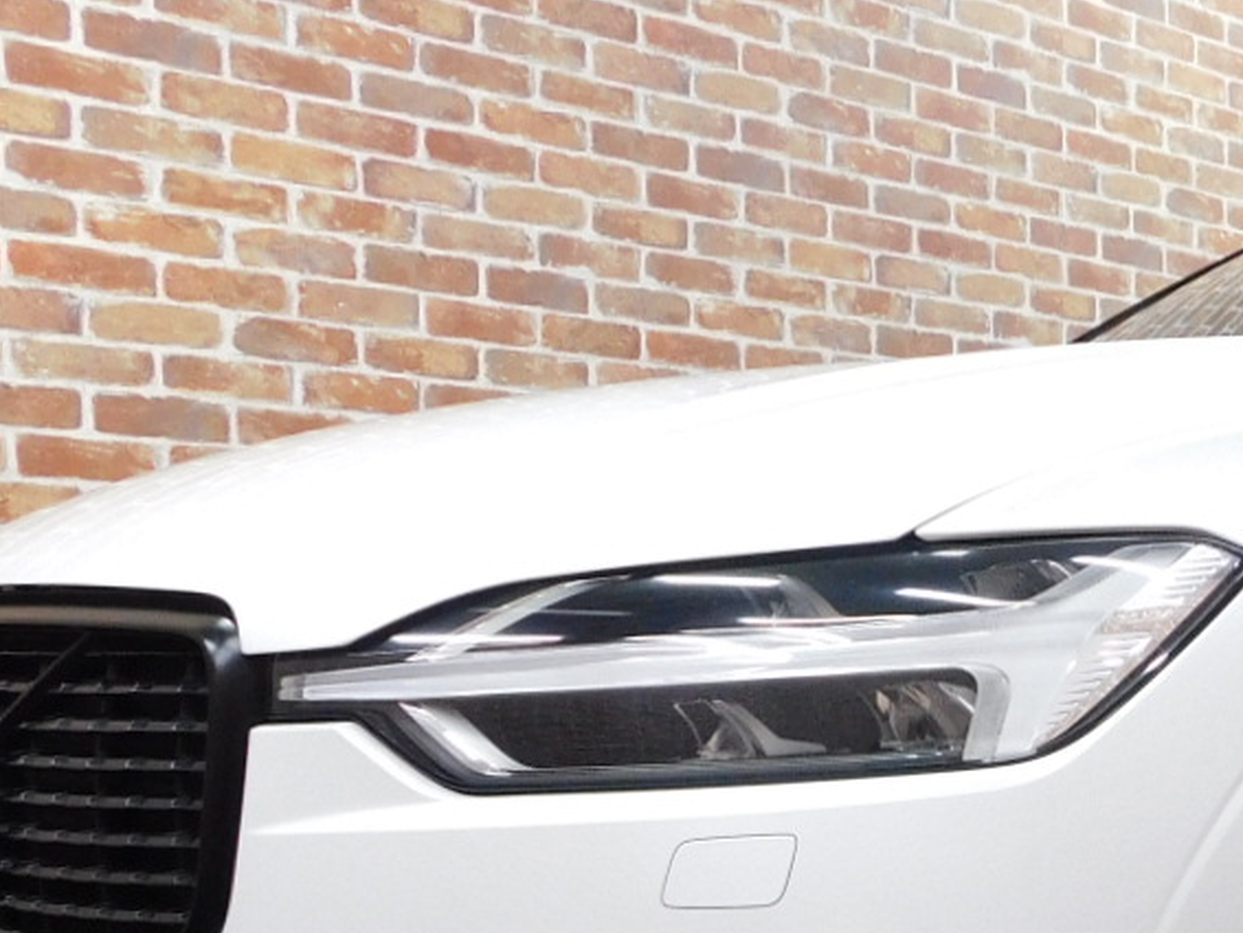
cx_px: 1261
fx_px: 2335
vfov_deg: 22.0
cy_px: 861
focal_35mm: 65
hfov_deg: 27.9
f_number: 3
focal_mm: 4
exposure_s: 1/30
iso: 220
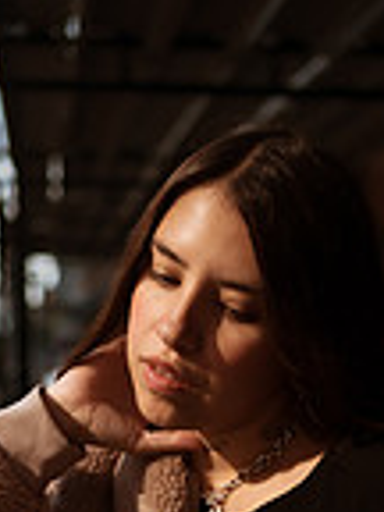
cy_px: 654
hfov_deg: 14.1
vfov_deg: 17.6
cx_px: 260
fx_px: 1553
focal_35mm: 105
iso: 50
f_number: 2.2
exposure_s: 1/1250
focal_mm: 35
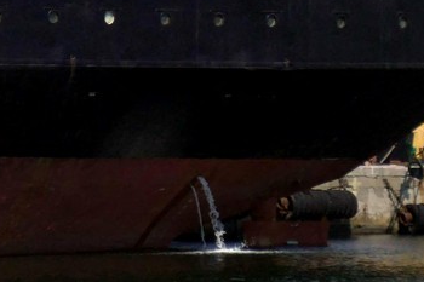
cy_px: -158
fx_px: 14126
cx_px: 185
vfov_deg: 1.1
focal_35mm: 1200
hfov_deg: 1.7
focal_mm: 109.3
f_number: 4
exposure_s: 1/4000
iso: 200
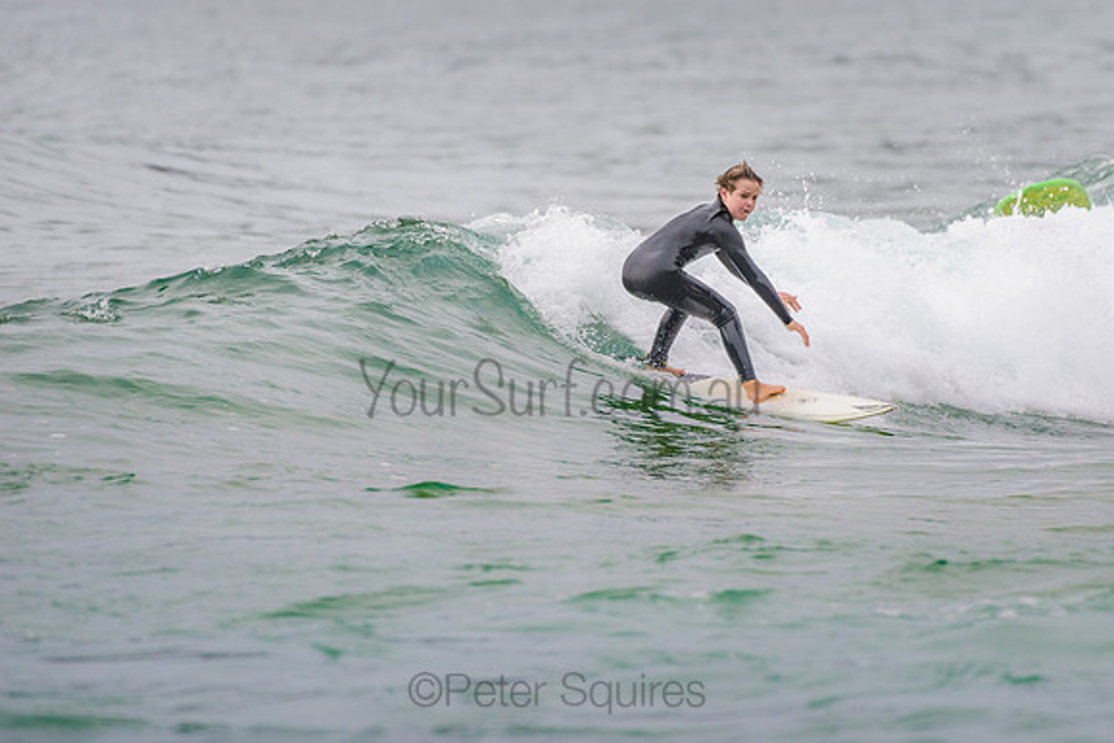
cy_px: 309
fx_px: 18971
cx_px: 683
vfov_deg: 2.2
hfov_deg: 3.4
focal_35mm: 613
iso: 400
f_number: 5.6
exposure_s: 1/800
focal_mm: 500
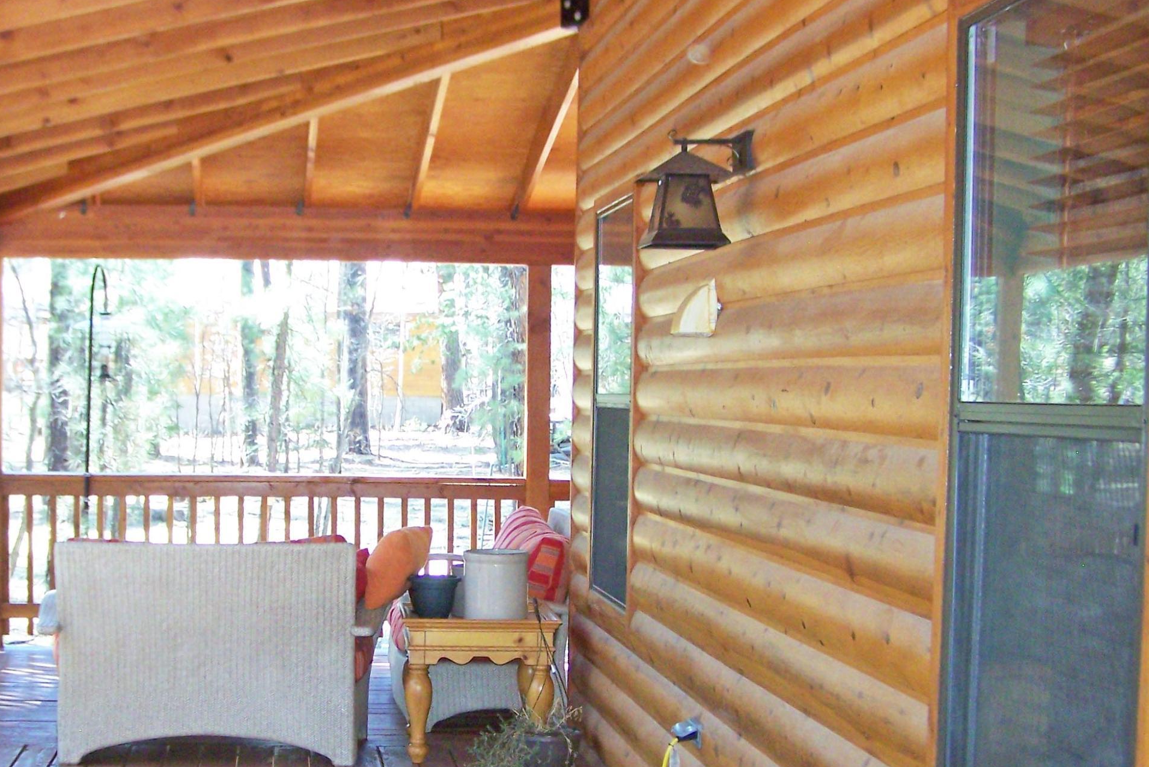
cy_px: 507
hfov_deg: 32.1
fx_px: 1979
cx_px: 369
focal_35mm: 62
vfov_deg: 21.8
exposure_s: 1/60
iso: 160
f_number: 2.8
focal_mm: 6.3
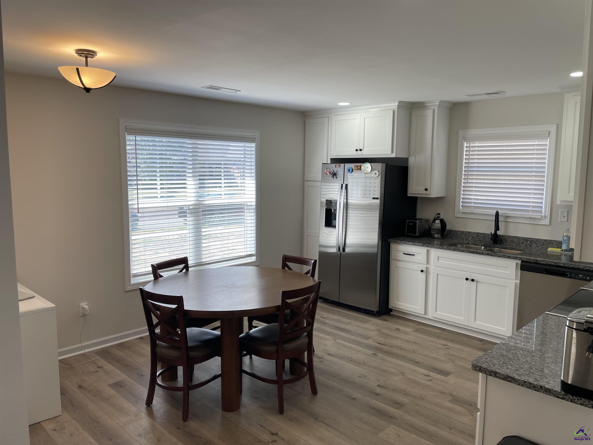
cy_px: 222
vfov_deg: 53.1
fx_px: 445
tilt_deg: -7.5
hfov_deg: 67.3
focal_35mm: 26
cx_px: 296
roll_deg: +1.0
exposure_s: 1/181
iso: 32
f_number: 1.6
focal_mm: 4.2
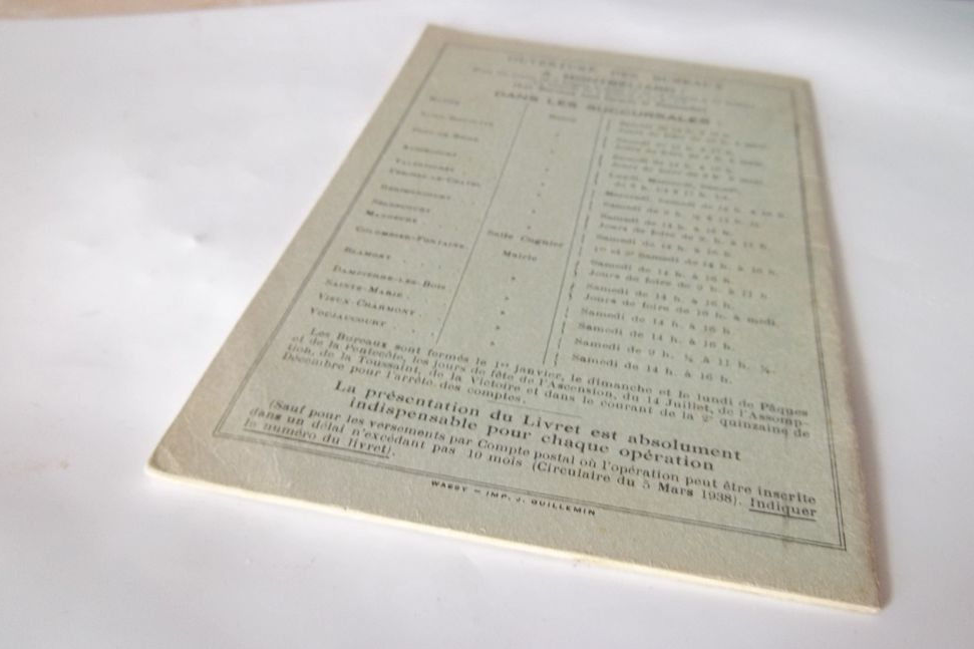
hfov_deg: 61.9
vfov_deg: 43.6
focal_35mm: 30
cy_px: 344
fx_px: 811
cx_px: 498
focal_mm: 5.05
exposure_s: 1/20
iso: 160
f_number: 3.5
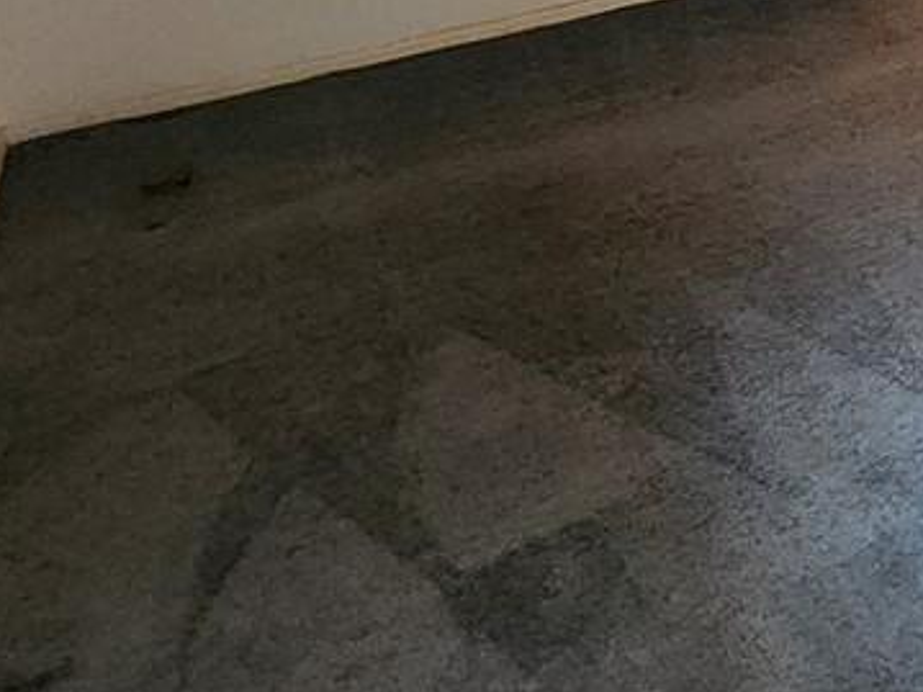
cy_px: -412
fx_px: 1546
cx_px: 1921
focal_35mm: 58
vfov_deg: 20.6
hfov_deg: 18.3
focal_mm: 2.2
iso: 400
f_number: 2.2
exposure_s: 1/30
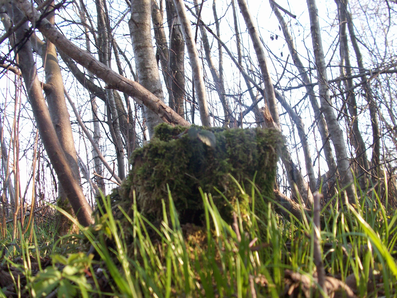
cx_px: 198
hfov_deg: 54.0
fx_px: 390
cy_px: 149
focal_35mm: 34
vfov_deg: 41.8
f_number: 2.8
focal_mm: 5.7
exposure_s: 1/68.4
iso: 64
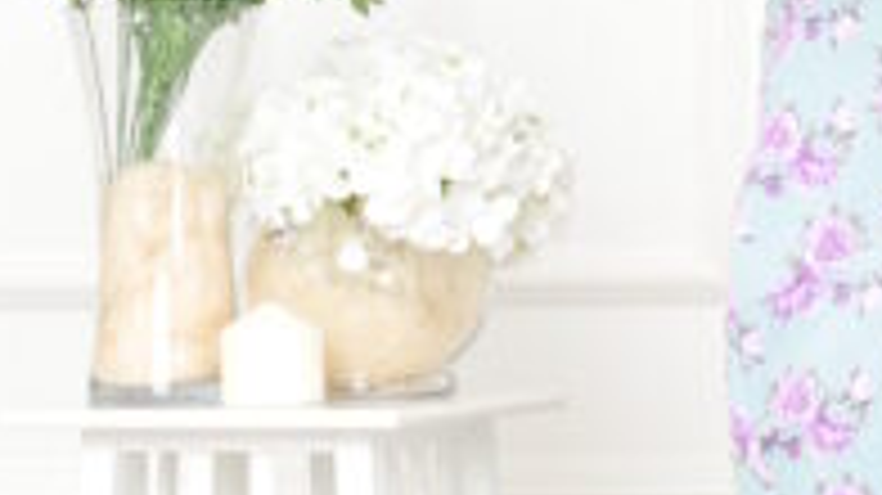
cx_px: 940
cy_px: 342
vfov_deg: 5.4
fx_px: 5236
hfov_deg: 9.5
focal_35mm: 224
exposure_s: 1/250
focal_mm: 65
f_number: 7.1
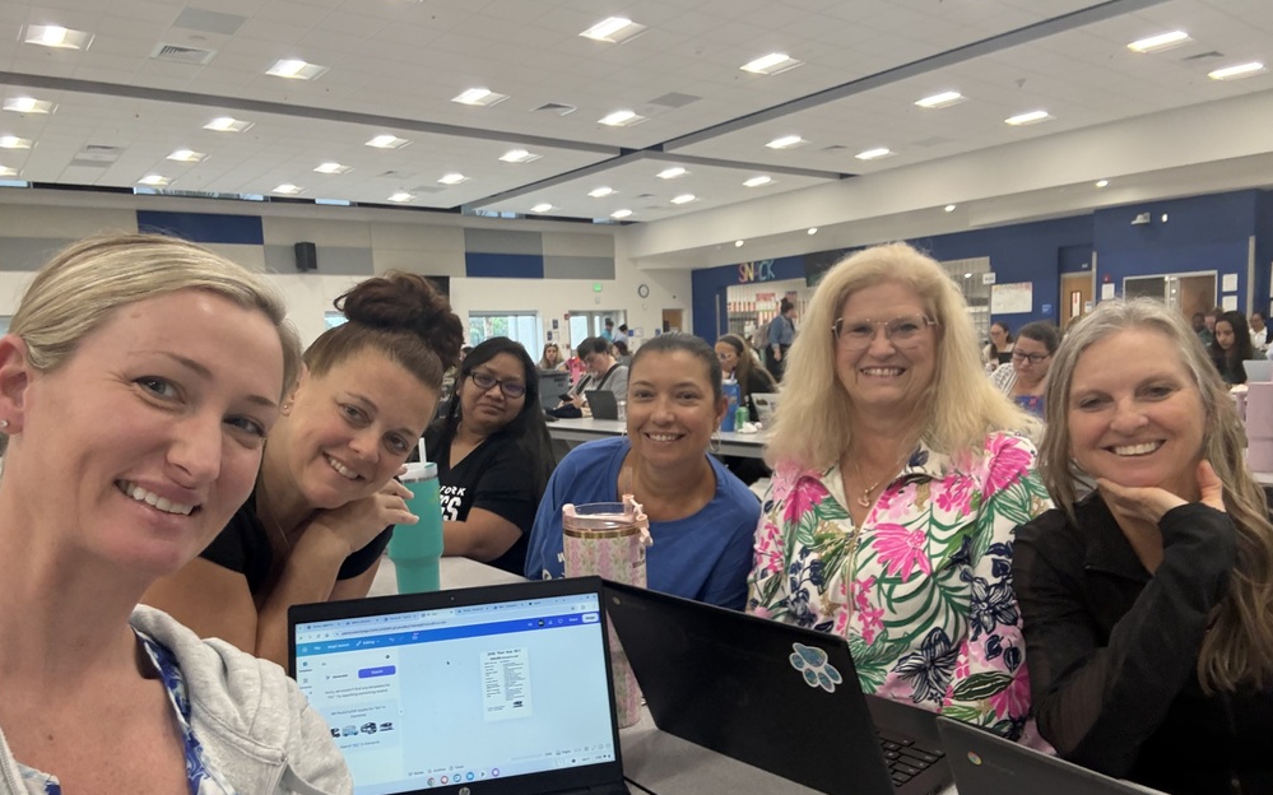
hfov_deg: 72.6
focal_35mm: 25
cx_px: 641
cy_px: 441
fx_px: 867
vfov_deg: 49.2
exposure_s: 1/60
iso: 160
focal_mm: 2.69
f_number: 1.9
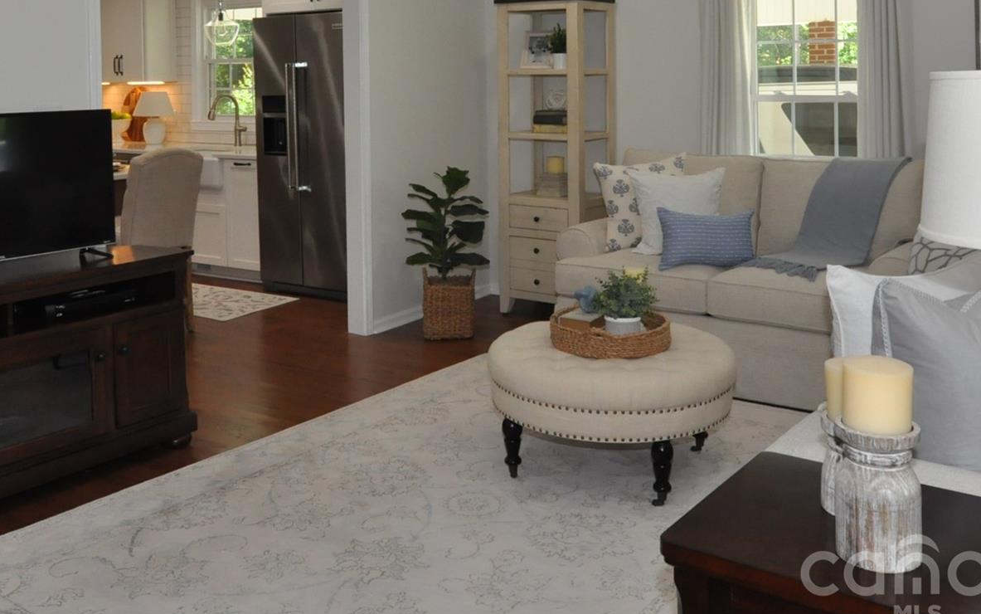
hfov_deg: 52.7
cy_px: 72
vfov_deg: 32.9
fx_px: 989
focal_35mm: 37
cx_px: 450
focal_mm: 14
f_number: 6.3
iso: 1000
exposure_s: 1/60
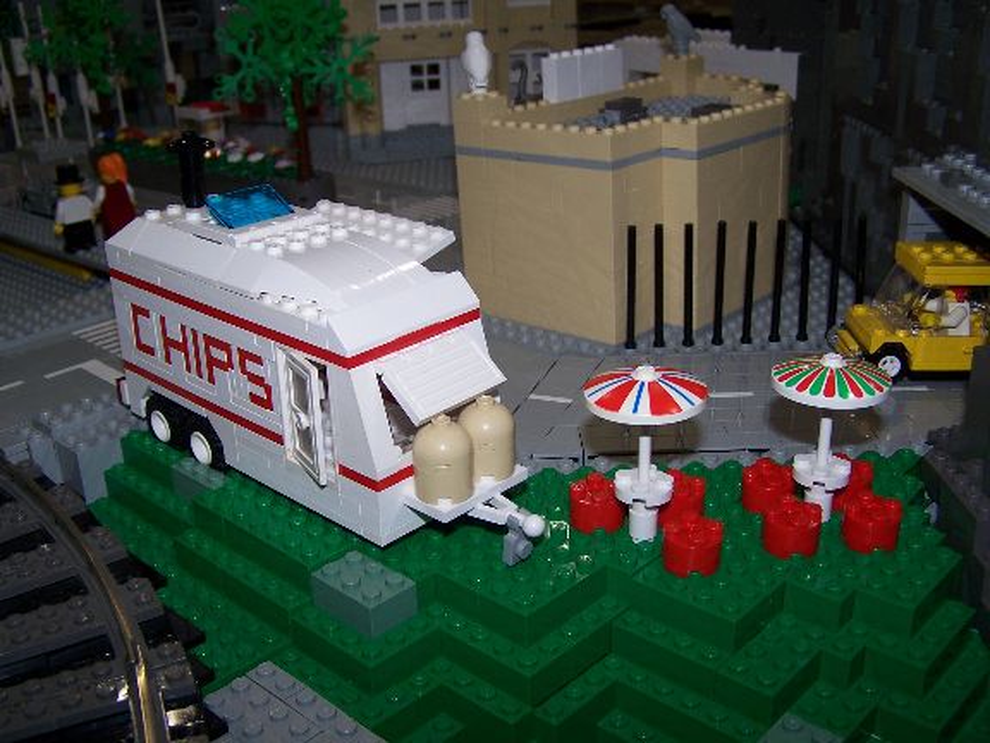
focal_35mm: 38
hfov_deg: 49.0
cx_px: 495
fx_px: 1087
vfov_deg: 37.7
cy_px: 372
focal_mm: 6.3
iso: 80
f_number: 2.8
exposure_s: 1/60
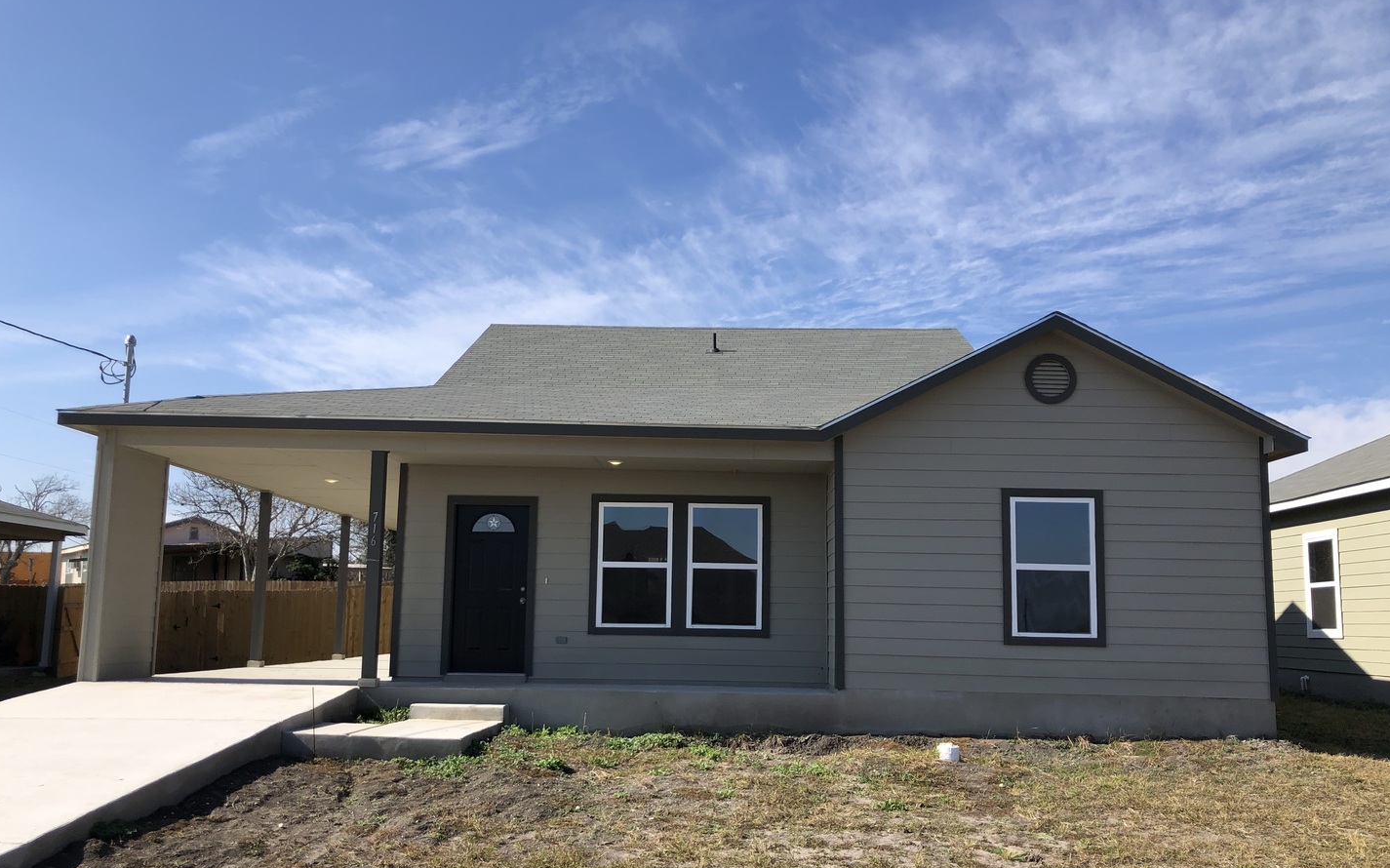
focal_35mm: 30
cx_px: 692
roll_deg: -0.6
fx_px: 1136
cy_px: 499
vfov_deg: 41.7
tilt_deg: +6.4
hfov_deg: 62.9
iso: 20
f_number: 1.8
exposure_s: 1/1845
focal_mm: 3.99
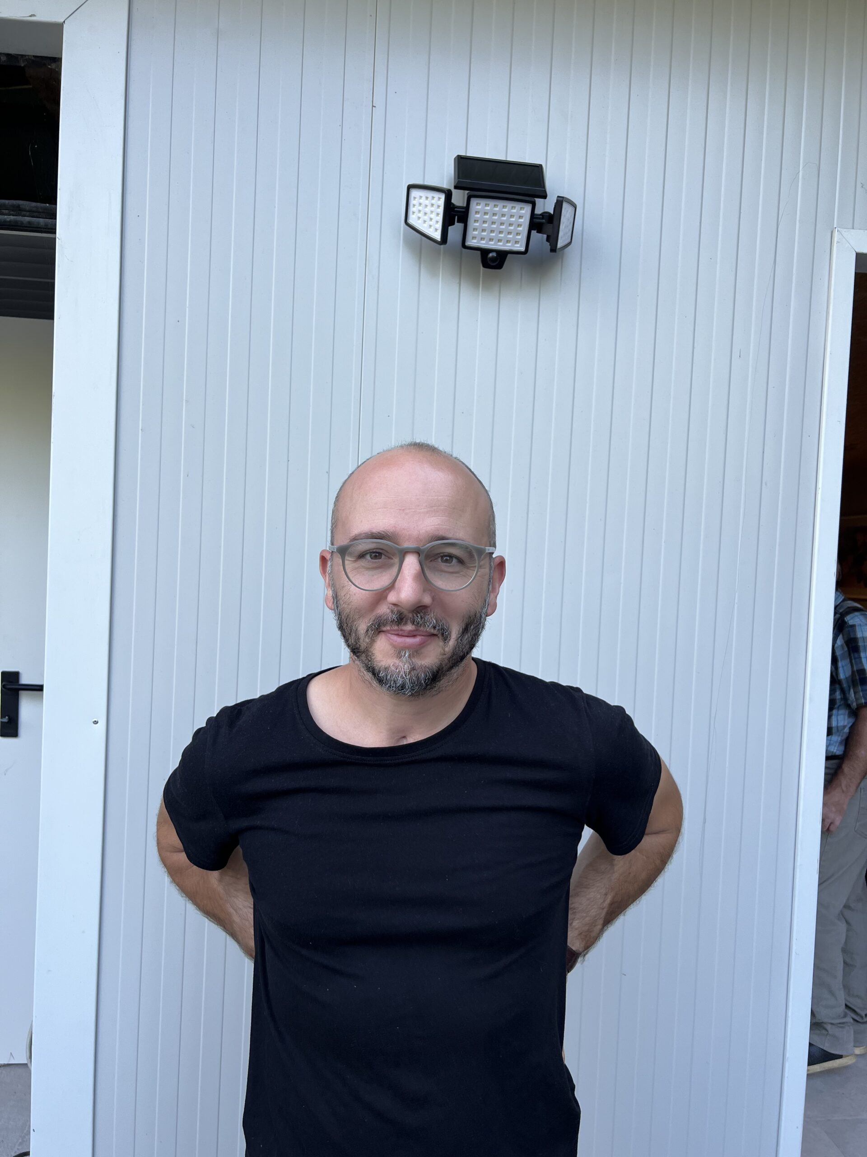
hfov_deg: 53.1
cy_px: 578
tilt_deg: -3.3
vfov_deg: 67.3
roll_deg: -0.9
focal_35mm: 26
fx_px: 868
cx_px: 434
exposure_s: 1/302
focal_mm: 5.7
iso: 50
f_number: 1.5
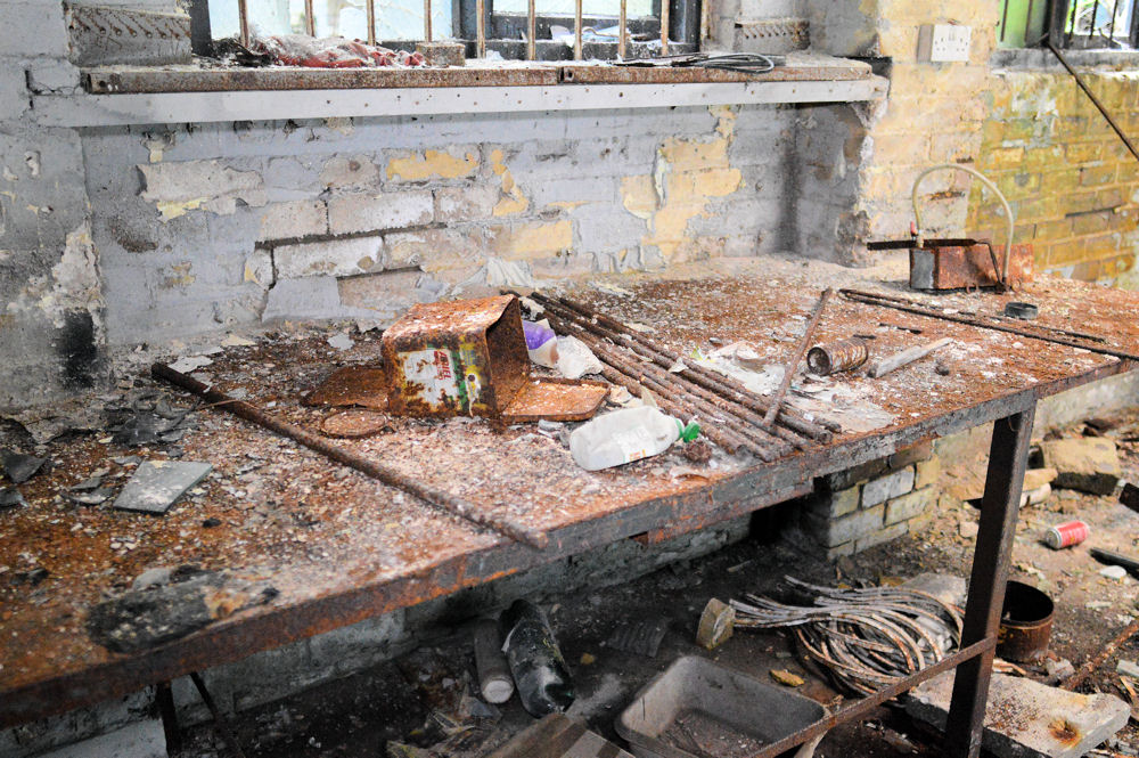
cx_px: 570
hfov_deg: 62.0
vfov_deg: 43.5
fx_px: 948
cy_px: 379
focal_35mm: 30
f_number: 1.8
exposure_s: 1/60
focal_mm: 20
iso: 3200
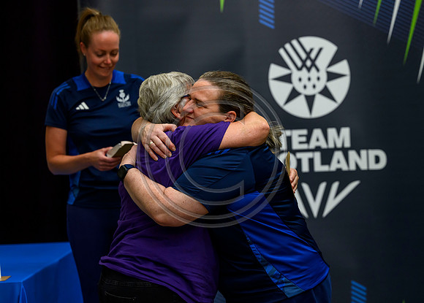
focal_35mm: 86
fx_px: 1036
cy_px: 152
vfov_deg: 16.7
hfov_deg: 23.1
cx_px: 227
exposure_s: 1/400
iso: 4000
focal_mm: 82
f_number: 3.5
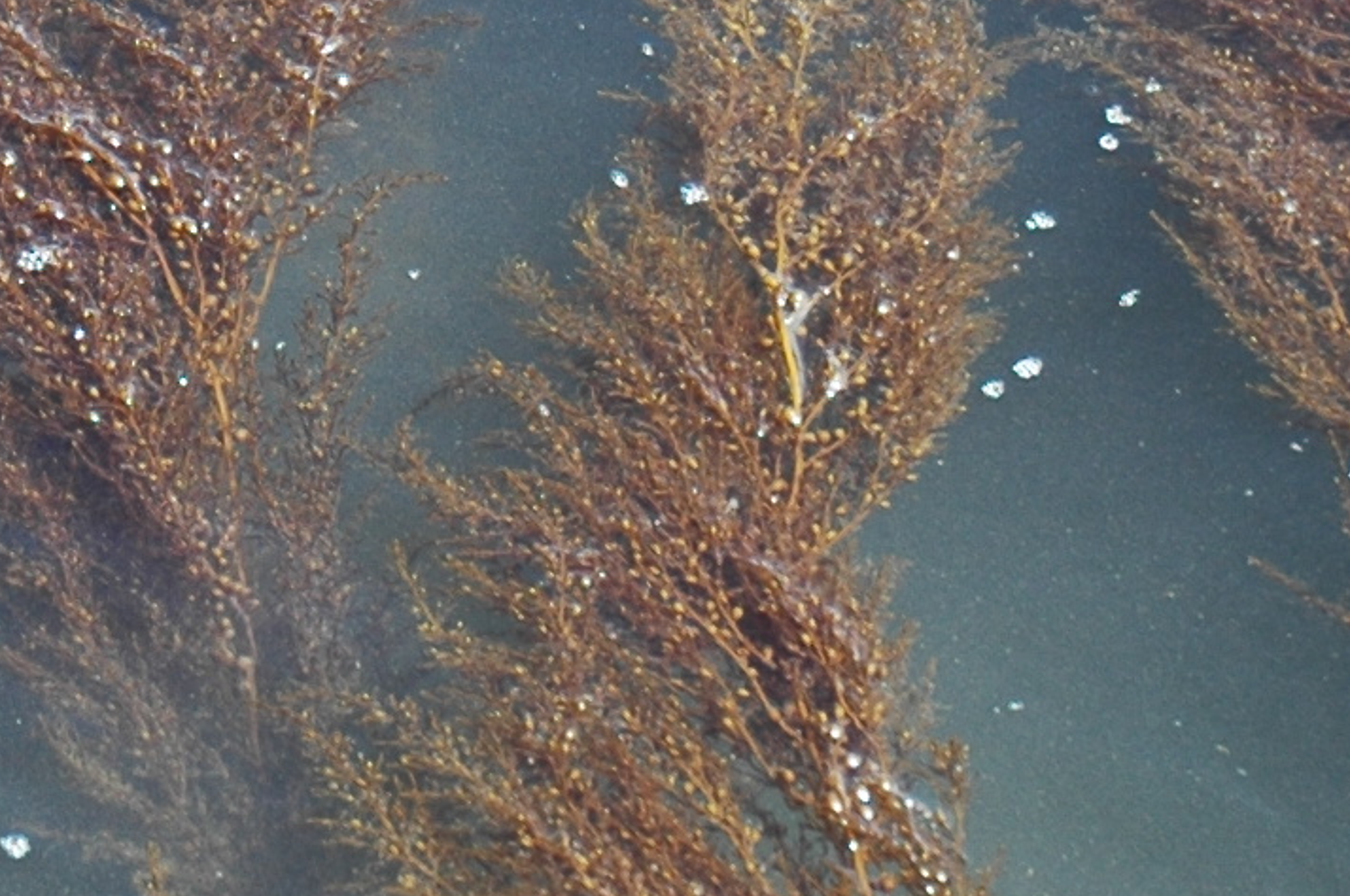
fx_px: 8051
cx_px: -346
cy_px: 117
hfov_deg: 9.4
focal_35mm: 215
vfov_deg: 6.4
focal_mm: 34
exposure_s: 1/250
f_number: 4.2
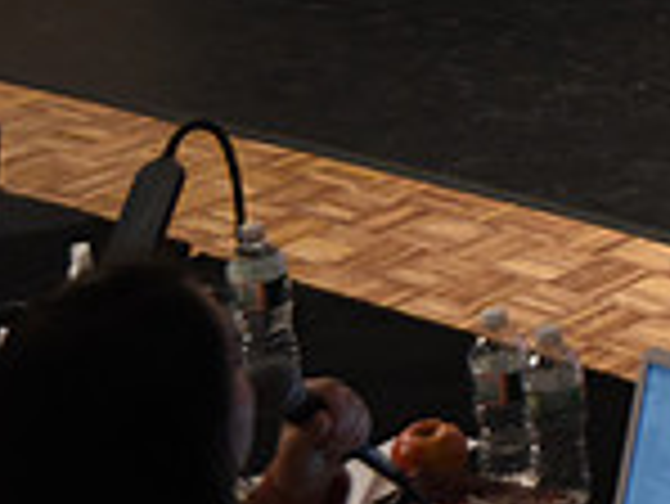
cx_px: 1259
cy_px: -272
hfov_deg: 10.9
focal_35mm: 168
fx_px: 3254
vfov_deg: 8.6
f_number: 3.5
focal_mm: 45
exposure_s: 1/250
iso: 2500
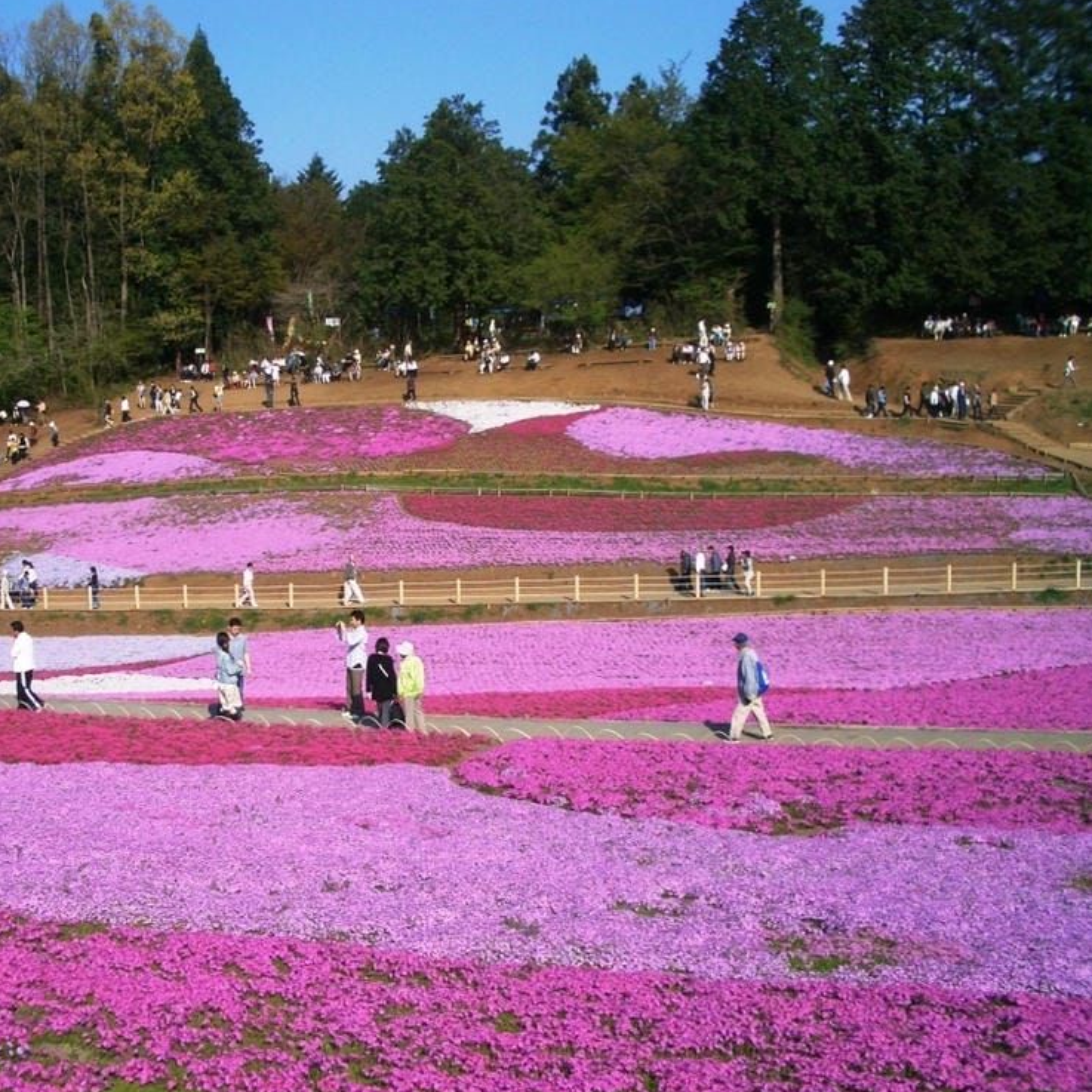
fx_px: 1499
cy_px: 548
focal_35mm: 42
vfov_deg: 40.0
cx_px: 382
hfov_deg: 39.6
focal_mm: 5.8
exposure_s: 1/800
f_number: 4.3
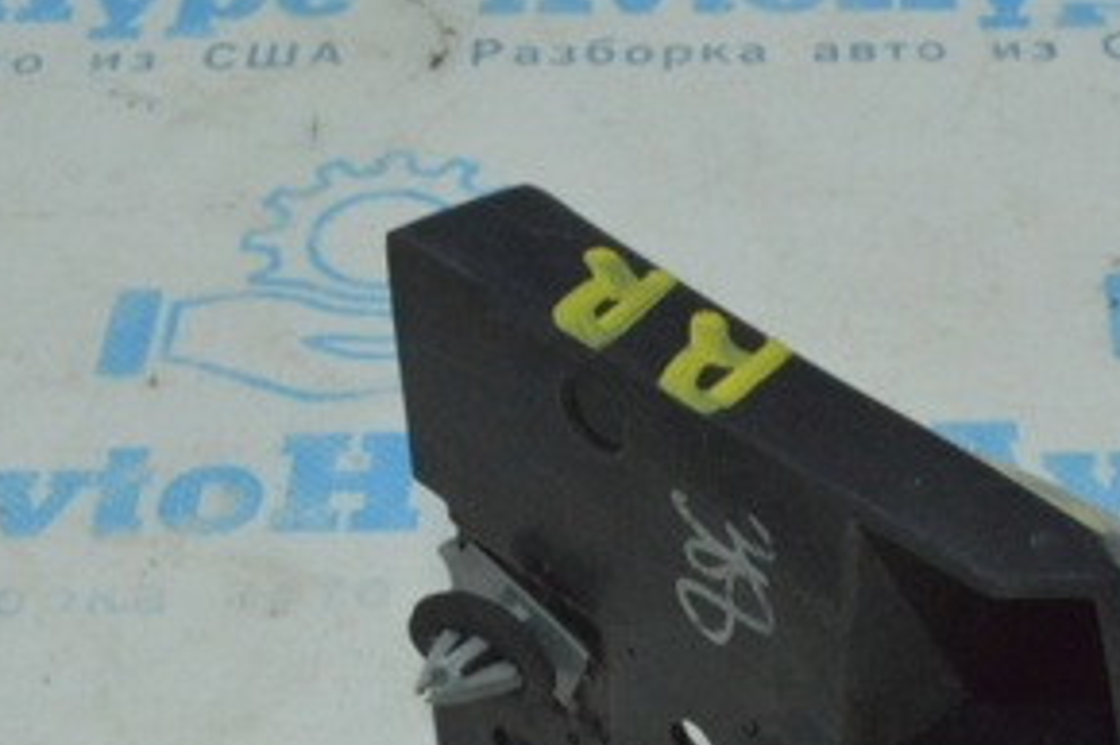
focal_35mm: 86
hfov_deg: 23.3
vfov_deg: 15.6
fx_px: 2674
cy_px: 759
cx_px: 915
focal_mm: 26
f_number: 25
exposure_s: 1/40
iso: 5000
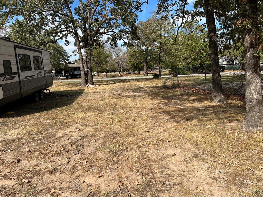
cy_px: 98
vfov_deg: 53.1
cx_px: 132
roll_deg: +0.4
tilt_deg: -10.2
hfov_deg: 67.3
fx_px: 198
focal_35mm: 26
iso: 50
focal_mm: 5.7
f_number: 1.5
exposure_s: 1/2762
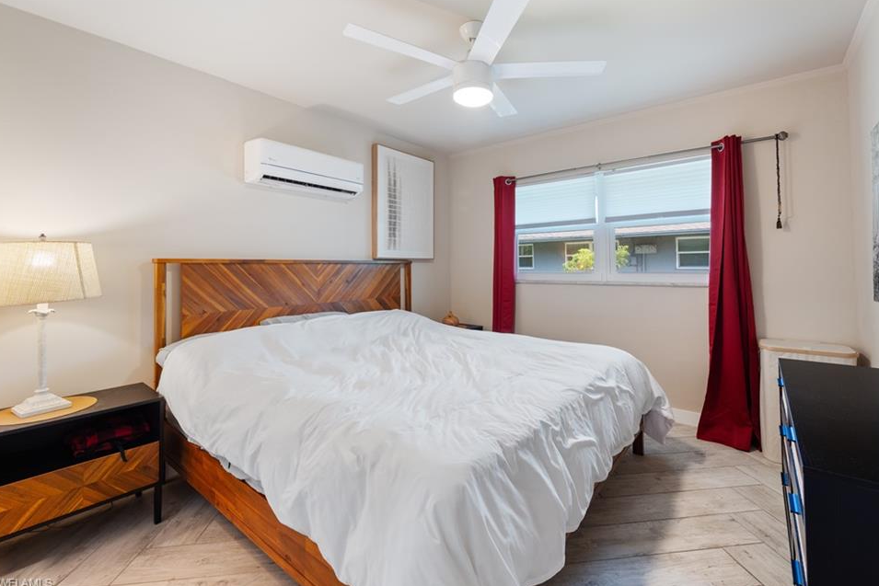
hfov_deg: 100.3
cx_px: 459
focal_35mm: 15
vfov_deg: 77.3
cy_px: 278
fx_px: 366
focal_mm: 14
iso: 500
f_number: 8
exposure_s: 1/1.67
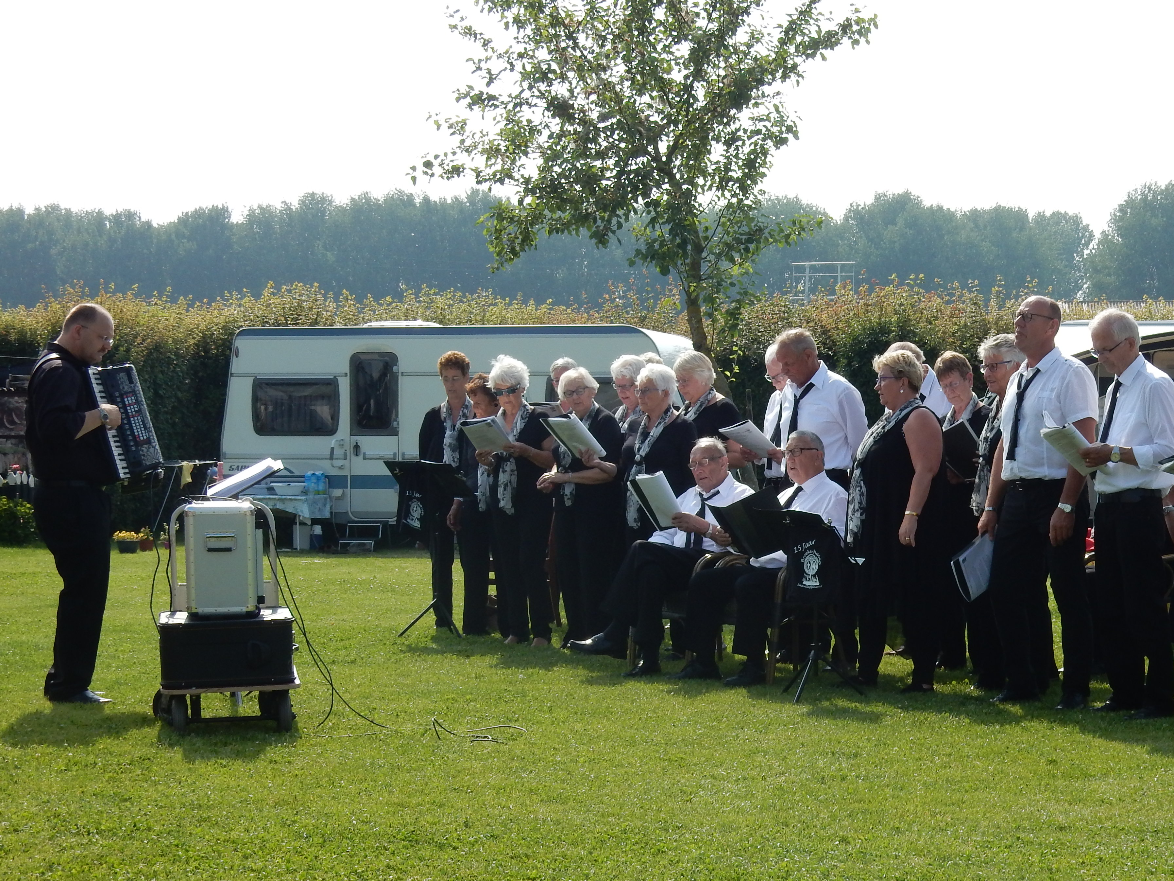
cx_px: 743
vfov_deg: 19.1
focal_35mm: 77
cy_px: 529
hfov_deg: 25.3
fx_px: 2611
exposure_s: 1/640
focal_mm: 10.7
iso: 125
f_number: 4.5
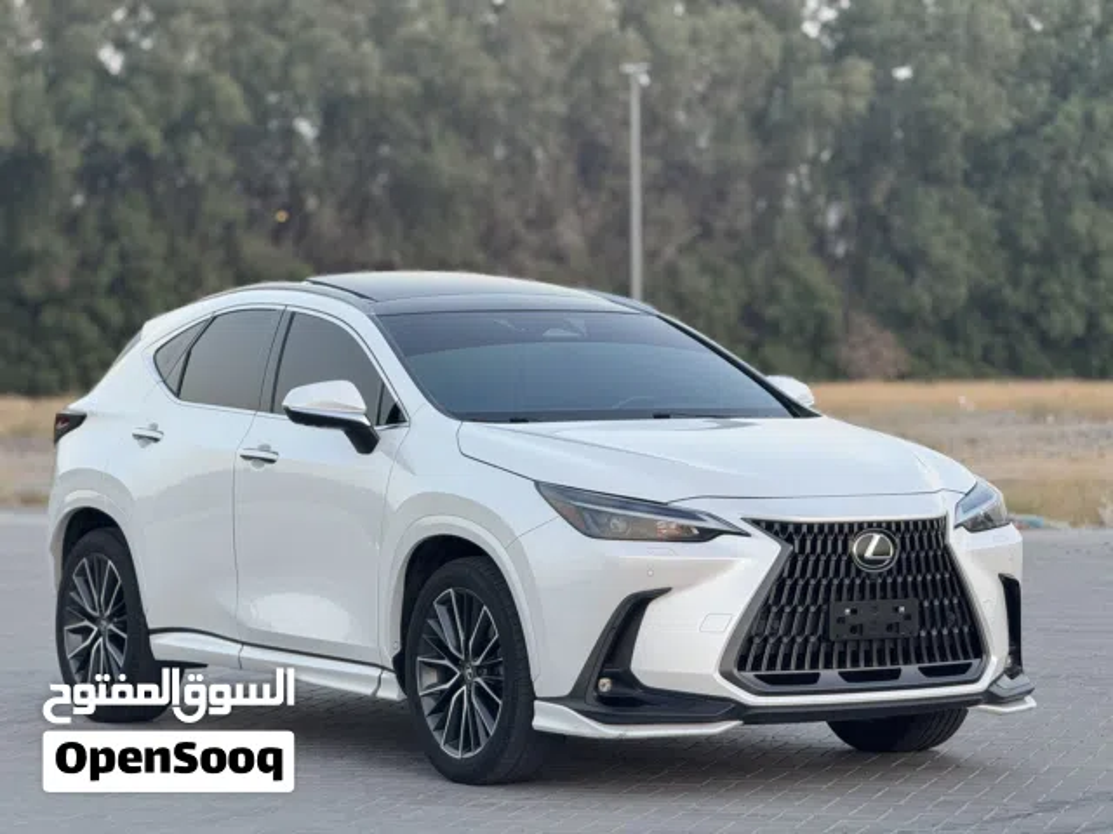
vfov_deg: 12.3
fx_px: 3858
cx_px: 556
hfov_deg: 16.4
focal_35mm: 120
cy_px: 417
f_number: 2.8
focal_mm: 15.66
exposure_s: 1/99
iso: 160
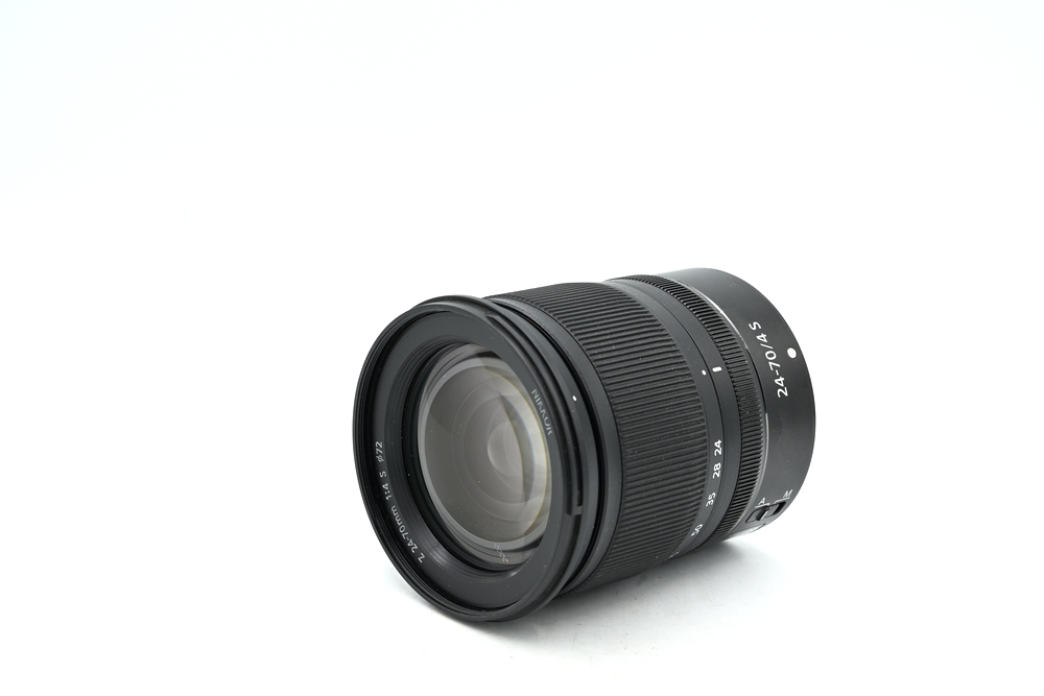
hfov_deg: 27.0
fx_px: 2175
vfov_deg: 18.2
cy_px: 348
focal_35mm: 75
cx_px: 522
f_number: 14
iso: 100
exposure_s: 1/13
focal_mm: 75
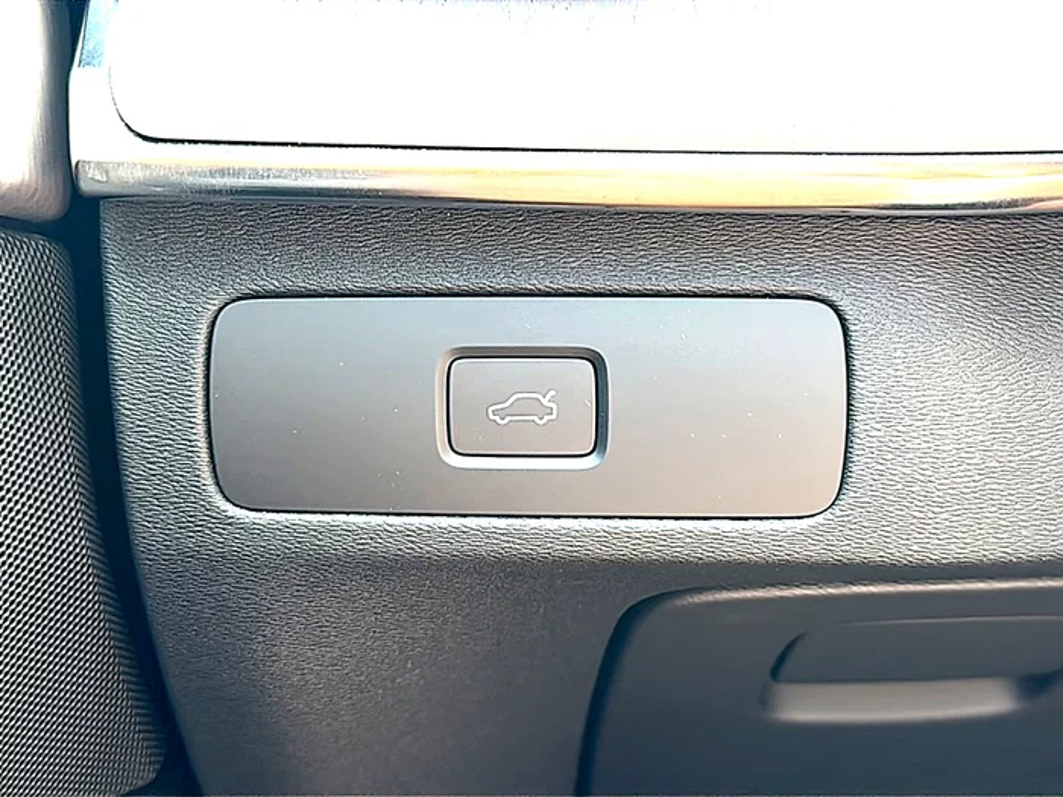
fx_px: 1198
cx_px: 532
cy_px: 398
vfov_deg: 36.8
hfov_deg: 47.9
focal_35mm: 39
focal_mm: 6.86
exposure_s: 1/82
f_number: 1.78
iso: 80
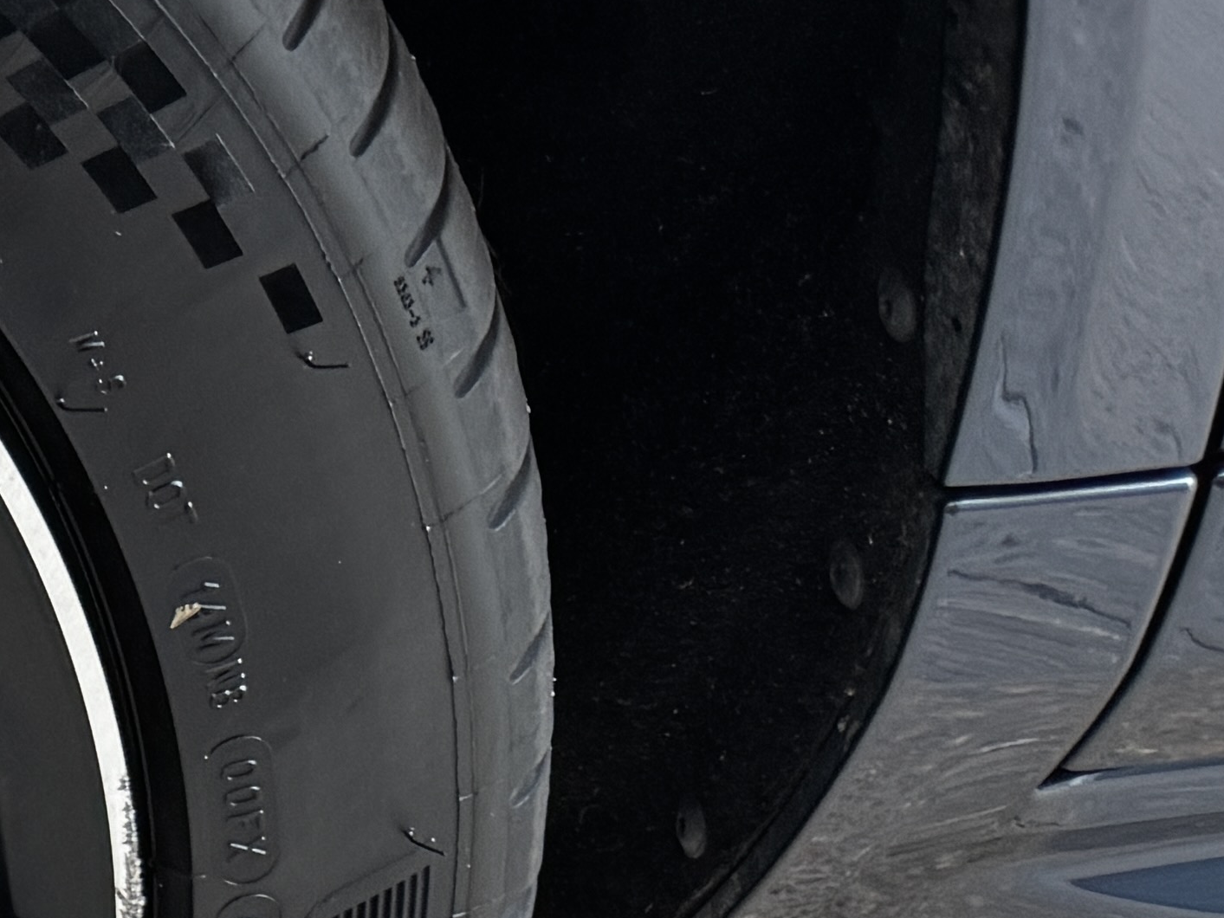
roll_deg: +7.1
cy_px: 1109
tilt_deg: -32.7
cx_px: -1214
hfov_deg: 15.9
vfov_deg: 14.7
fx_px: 3430
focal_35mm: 97
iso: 200
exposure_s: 1/60
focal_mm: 6.76
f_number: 1.78
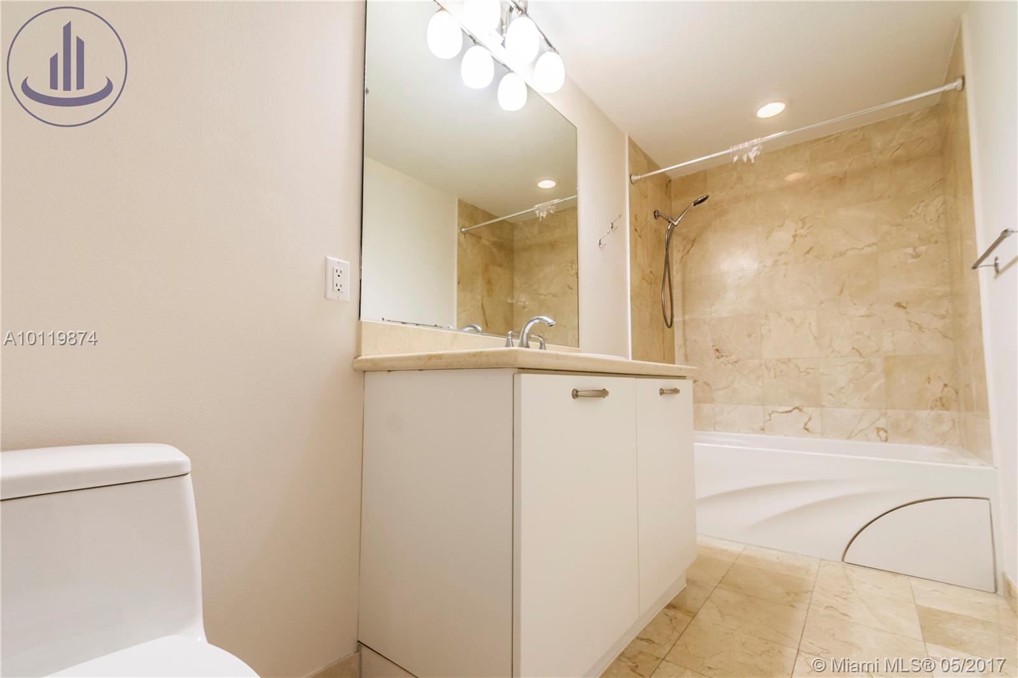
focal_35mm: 15
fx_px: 424
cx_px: 509
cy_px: 339
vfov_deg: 77.3
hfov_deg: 100.4
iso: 640
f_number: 6.3
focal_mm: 10
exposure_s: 1/50
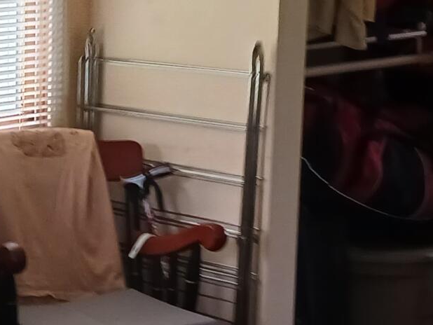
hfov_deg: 14.8
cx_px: 11
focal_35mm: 131
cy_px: 228
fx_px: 1639
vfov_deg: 11.3
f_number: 1.8
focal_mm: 4
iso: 200
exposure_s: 1/33
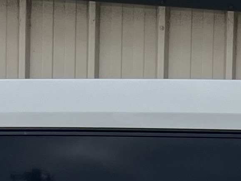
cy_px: 566
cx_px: 408
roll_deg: -1.4
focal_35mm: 182
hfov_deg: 10.3
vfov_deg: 7.2
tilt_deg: -4.8
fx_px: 1267
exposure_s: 1/3049
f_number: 1.6
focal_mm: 5.1
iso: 50
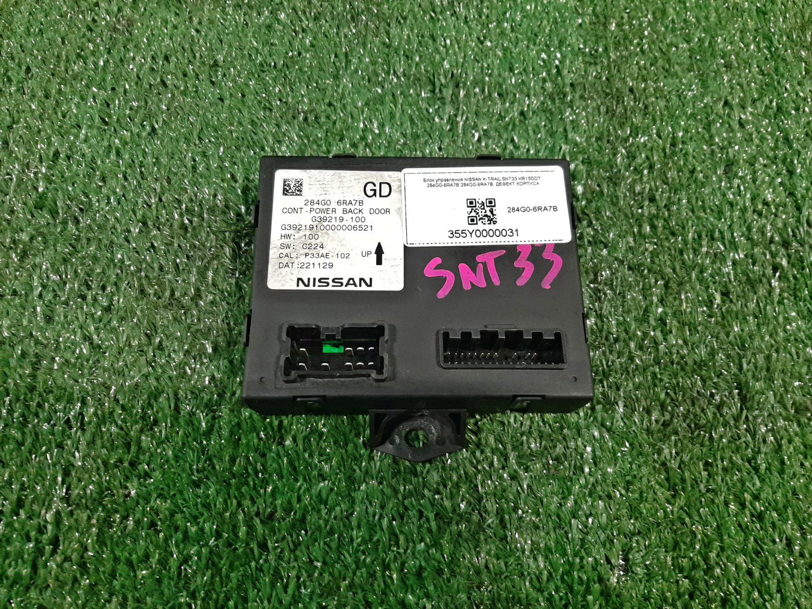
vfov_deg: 53.1
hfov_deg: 67.3
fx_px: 610
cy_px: 304
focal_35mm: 26
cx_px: 406
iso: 194
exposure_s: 1/33
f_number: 1.7
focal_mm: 3.93
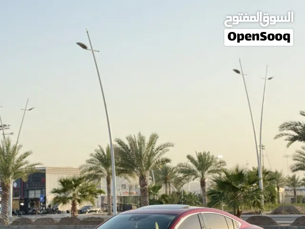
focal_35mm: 48
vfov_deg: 30.3
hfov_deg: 39.7
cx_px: 152
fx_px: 423
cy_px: 114
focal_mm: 6.76
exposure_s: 1/865
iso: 100
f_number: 1.78
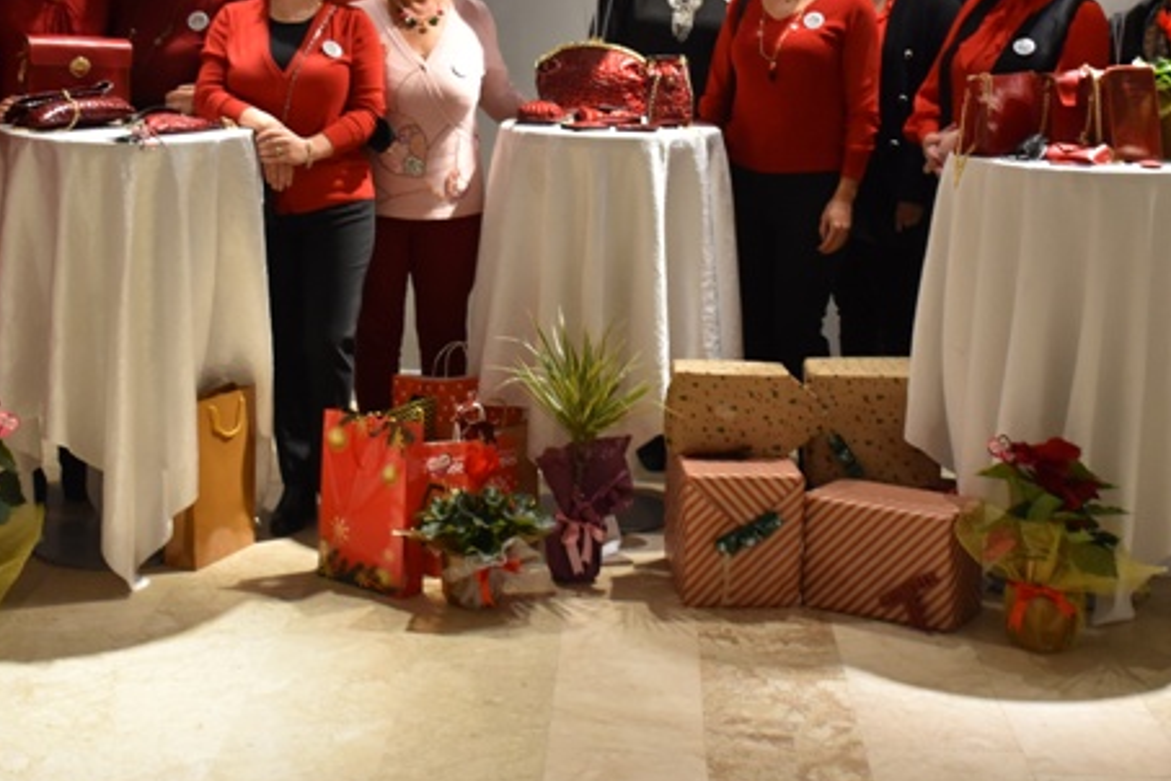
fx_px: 1980
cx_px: 592
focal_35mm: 61
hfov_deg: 32.9
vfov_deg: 22.0
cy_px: 138
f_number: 4
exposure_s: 1/60
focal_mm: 23
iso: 800
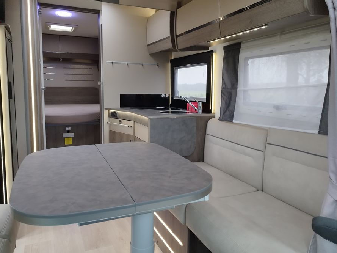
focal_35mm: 27
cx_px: 168
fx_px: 263
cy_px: 116
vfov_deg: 51.3
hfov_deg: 65.3
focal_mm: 5.89
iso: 110
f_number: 1.89
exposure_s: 1/50
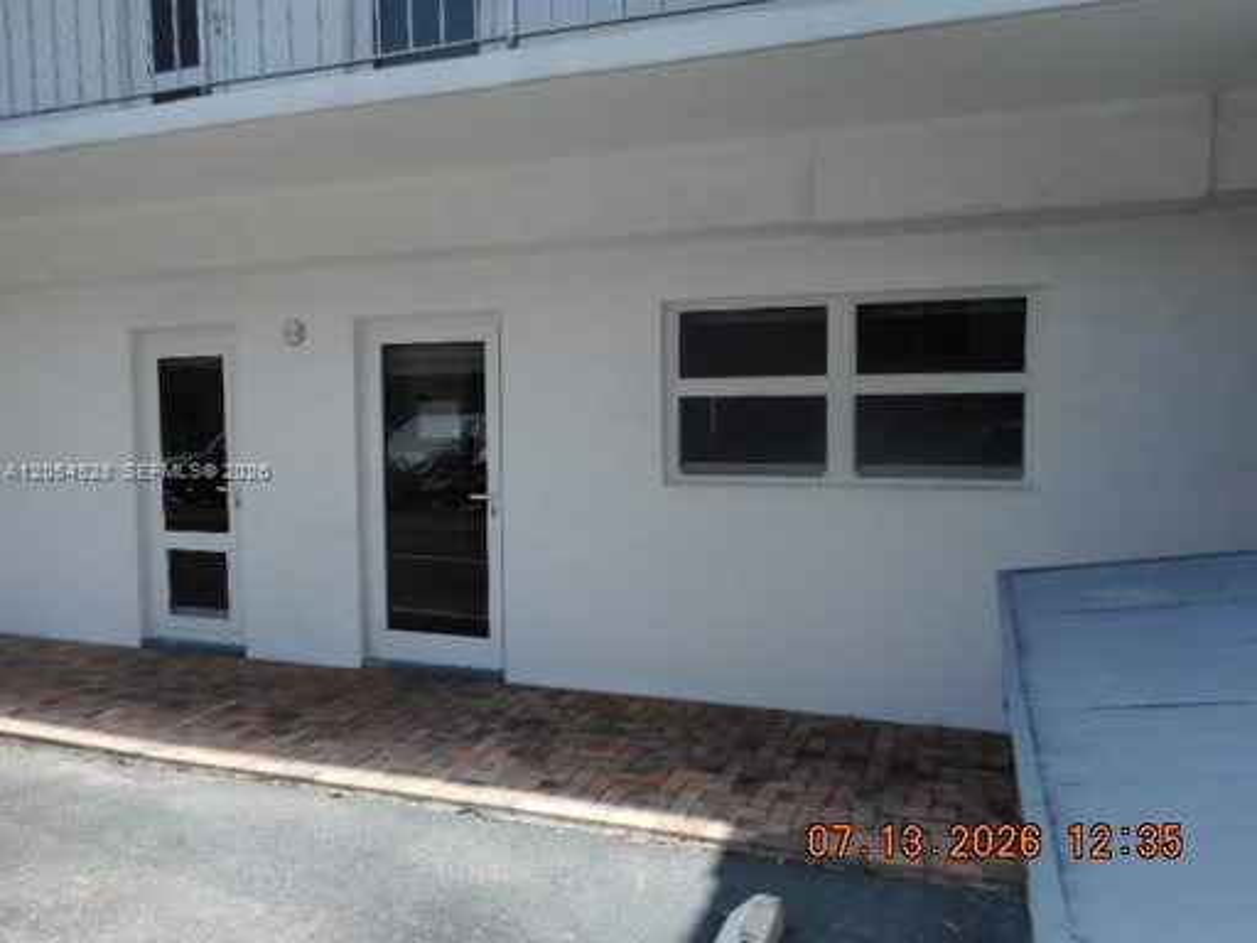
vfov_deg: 54.9
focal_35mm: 25
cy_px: 472
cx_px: 628
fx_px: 908
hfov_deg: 69.4
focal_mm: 4.5
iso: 80
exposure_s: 1/500
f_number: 3.7
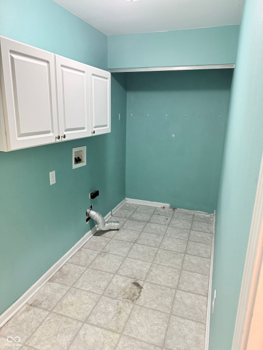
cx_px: 132
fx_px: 243
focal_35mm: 24
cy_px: 175
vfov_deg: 71.6
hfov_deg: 56.8
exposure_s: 1/60
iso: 500
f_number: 1.78
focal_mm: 6.76
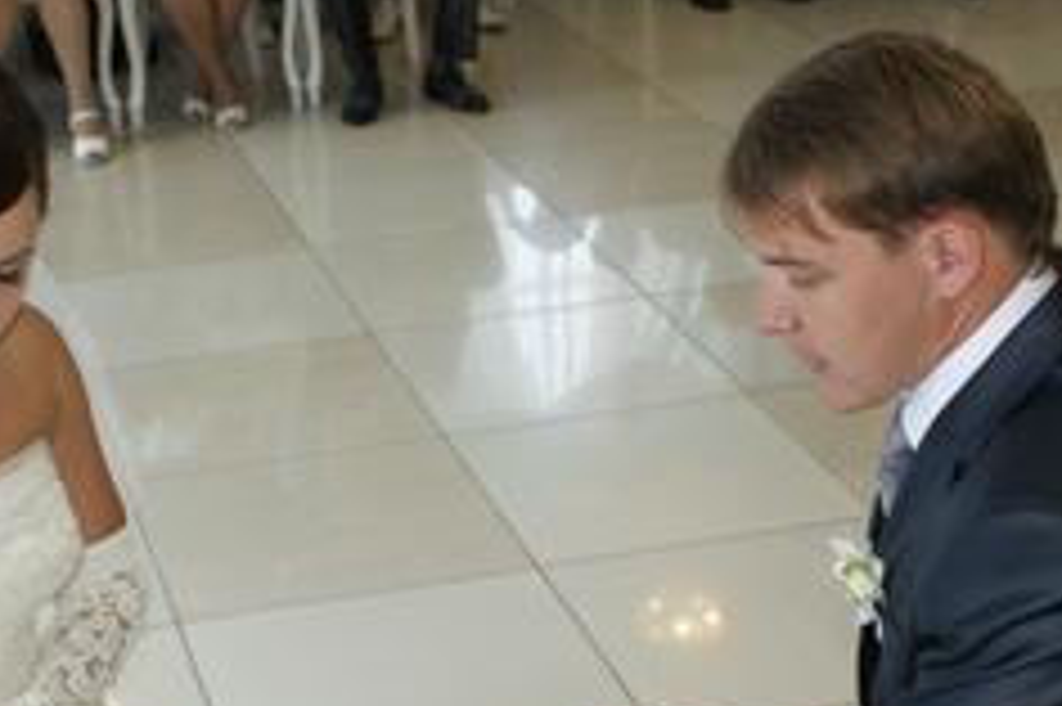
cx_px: 346
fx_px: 2358
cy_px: 506
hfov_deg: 25.2
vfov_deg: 17.0
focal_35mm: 80
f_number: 5
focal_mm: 28
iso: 400
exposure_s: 1/60
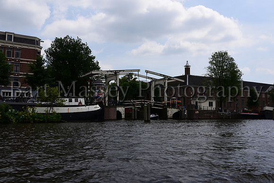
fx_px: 259
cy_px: 92
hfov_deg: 55.8
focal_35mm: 34
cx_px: 137
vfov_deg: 38.9
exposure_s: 1/160
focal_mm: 34
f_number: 11
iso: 72
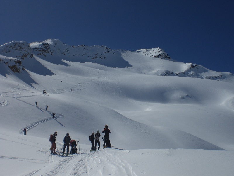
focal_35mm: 38
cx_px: 117
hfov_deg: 49.0
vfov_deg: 37.7
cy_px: 88
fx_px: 257
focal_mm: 6.3
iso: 50
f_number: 4.4
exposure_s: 1/1600
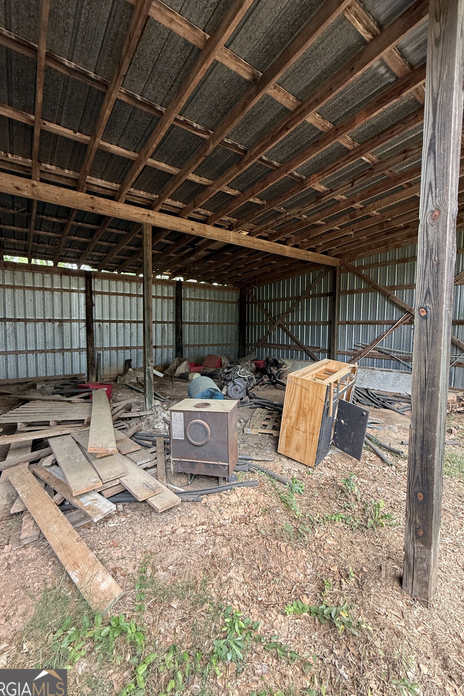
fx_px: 290
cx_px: 229
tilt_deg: -2.8
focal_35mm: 15
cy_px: 346
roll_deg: -0.8
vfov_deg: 100.4
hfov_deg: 77.3
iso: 250
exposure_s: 1/99
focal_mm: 2.22
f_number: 2.2
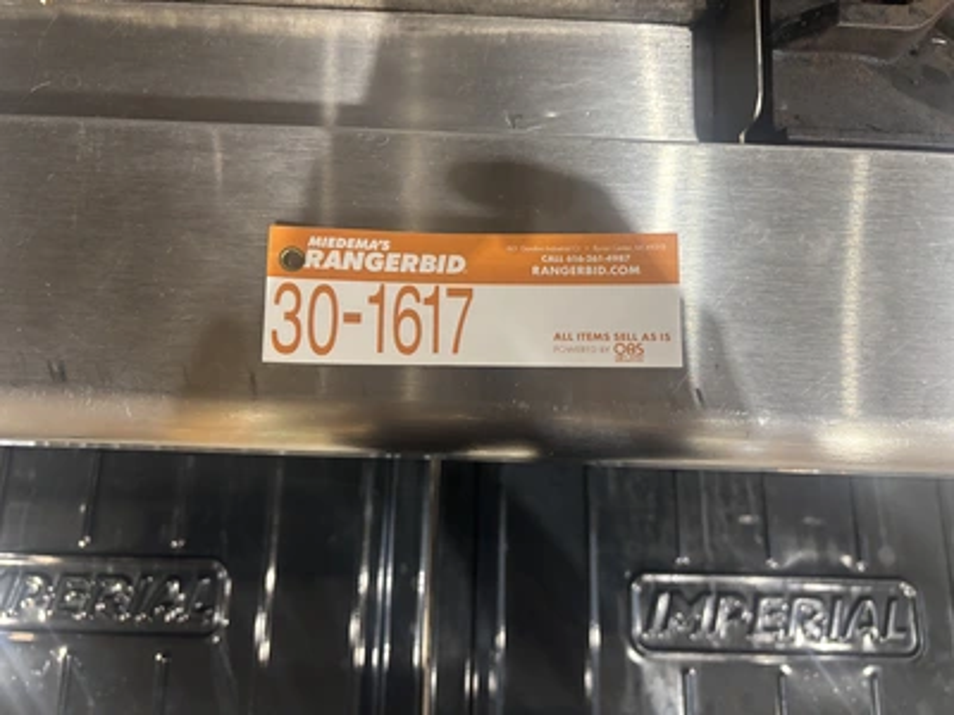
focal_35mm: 26
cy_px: 358
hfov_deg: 67.3
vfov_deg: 53.1
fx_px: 717
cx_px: 477
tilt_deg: -78.2
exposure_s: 1/60
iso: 320
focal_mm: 5.96
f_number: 1.6
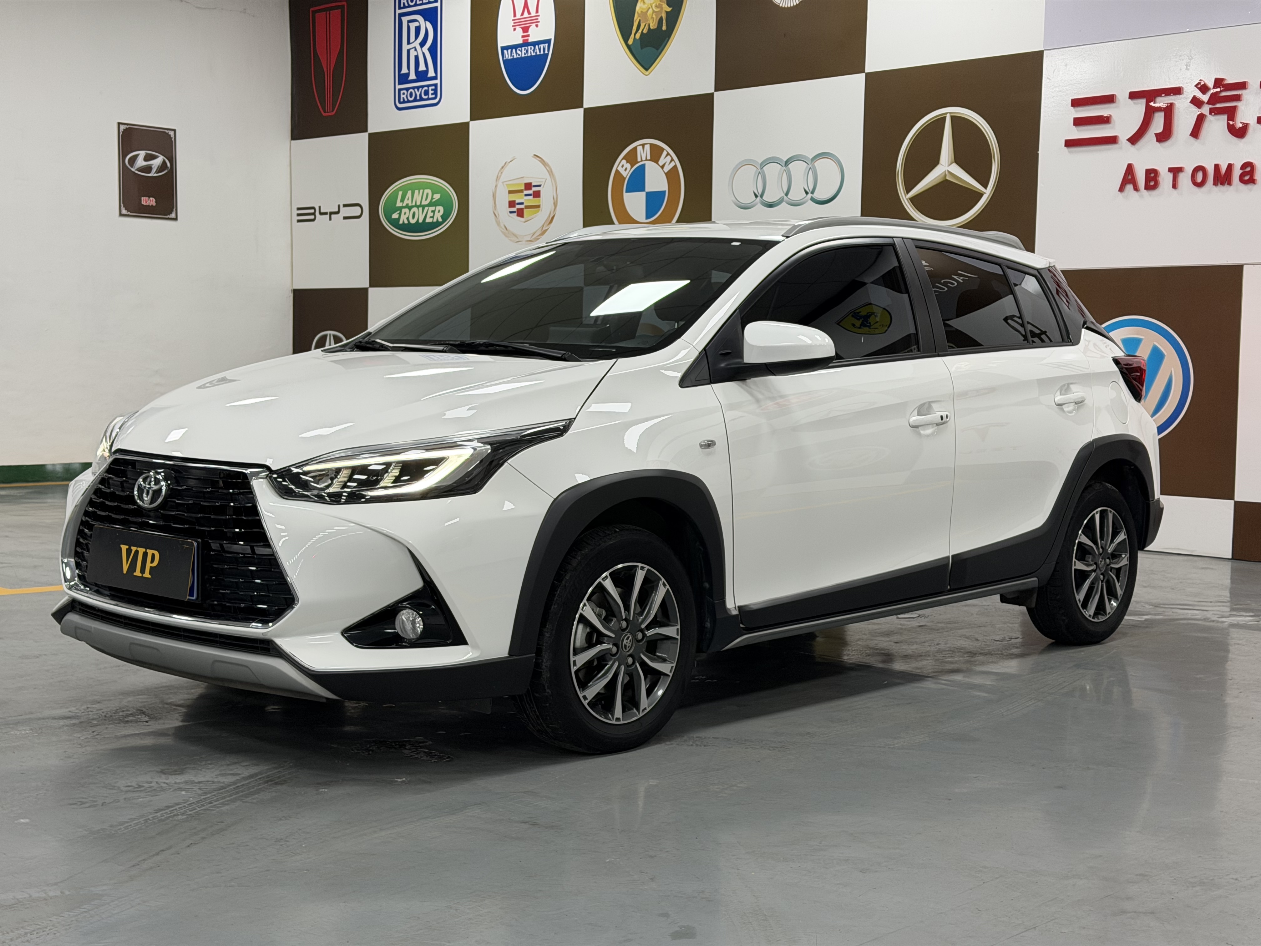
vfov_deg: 30.3
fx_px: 1749
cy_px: 473
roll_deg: -0.5
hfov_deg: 39.7
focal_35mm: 48
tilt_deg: -3.6
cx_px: 630
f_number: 1.78
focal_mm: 6.76
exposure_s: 1/52
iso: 100
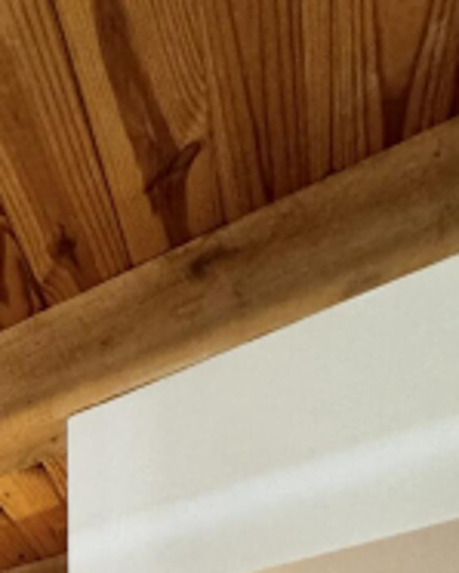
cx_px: -296
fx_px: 831
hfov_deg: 22.7
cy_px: 963
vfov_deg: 24.1
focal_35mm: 49
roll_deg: +1.3
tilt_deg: -0.7
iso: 800
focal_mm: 2.22
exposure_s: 1/60
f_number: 2.2
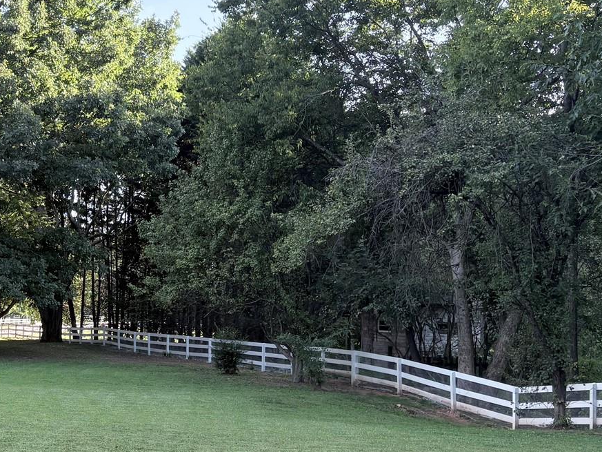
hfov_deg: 28.7
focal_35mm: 61
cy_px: 213
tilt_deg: +5.4
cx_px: -65
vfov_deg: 24.0
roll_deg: -0.6
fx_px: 1061
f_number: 1.6
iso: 64
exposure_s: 1/430
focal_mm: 5.96
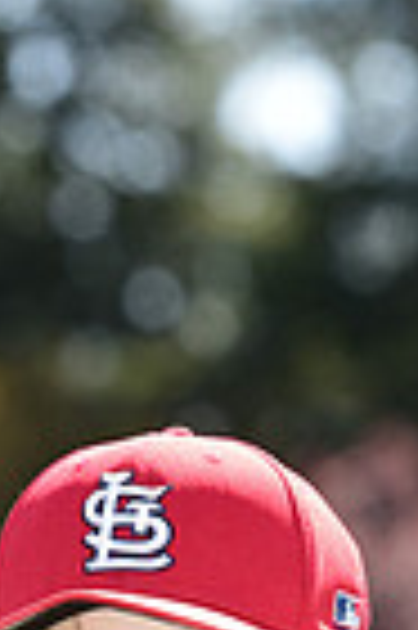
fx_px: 10842
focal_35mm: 621
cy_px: 1080
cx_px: 187
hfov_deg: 2.2
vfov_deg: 3.3
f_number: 4.5
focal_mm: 150
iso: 125
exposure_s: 1/320
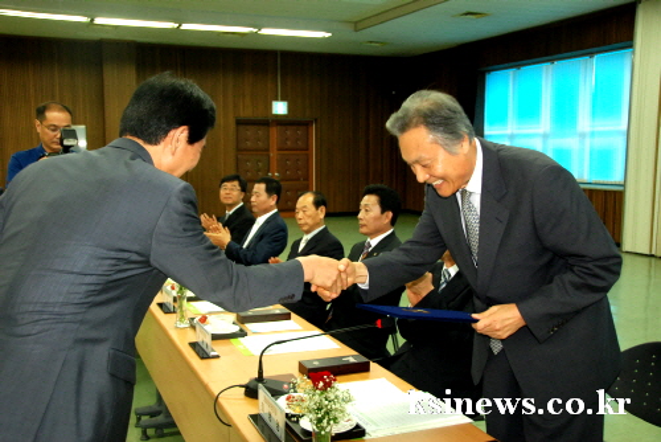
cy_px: 221
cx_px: 330
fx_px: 716
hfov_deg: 49.5
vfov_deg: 34.3
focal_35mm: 39
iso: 800
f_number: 5
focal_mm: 26
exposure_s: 1/60
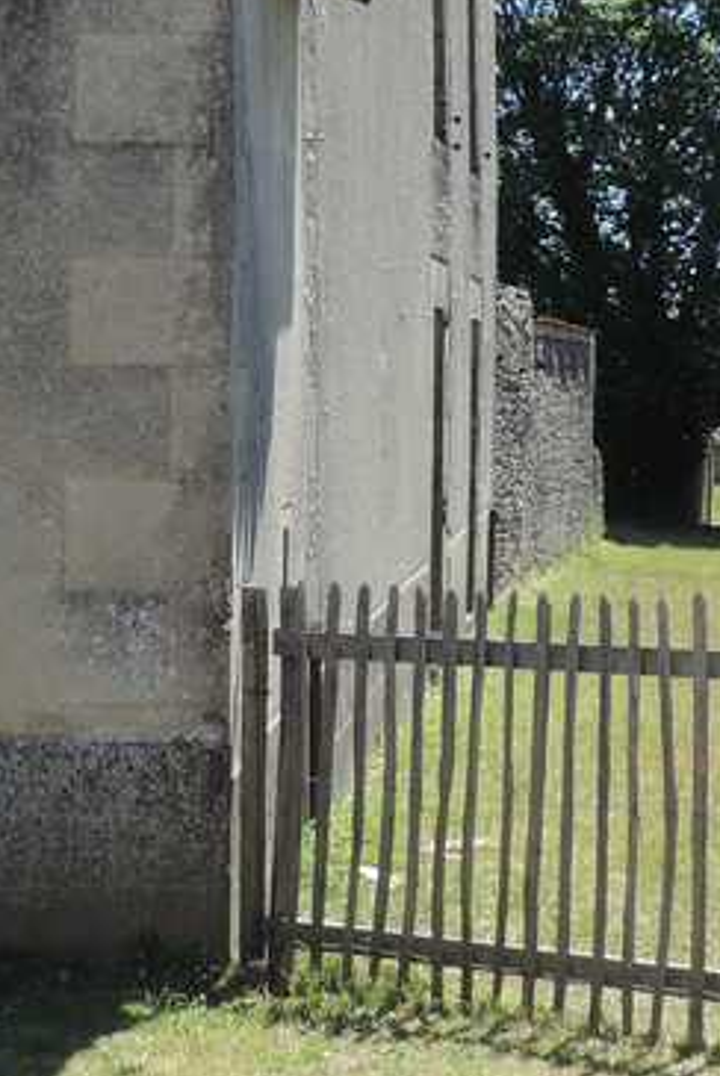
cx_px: 183
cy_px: 209
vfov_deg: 24.3
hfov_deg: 16.6
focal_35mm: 82
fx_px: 2455
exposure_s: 1/500
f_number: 3
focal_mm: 4.3
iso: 80
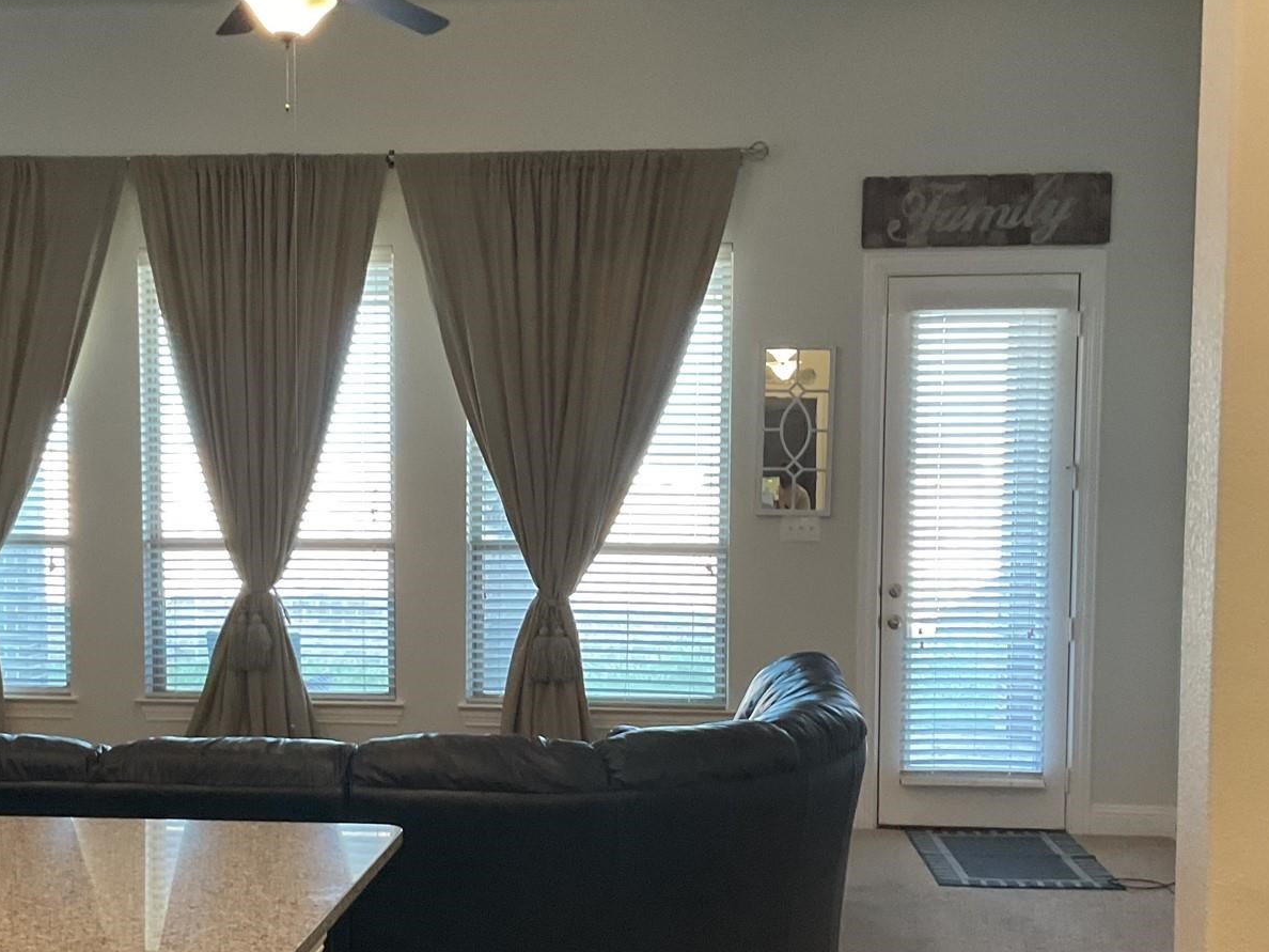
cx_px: 523
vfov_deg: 29.0
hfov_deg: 38.1
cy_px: 610
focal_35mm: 50
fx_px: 1833
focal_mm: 3
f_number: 1.8
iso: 160
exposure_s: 1/60
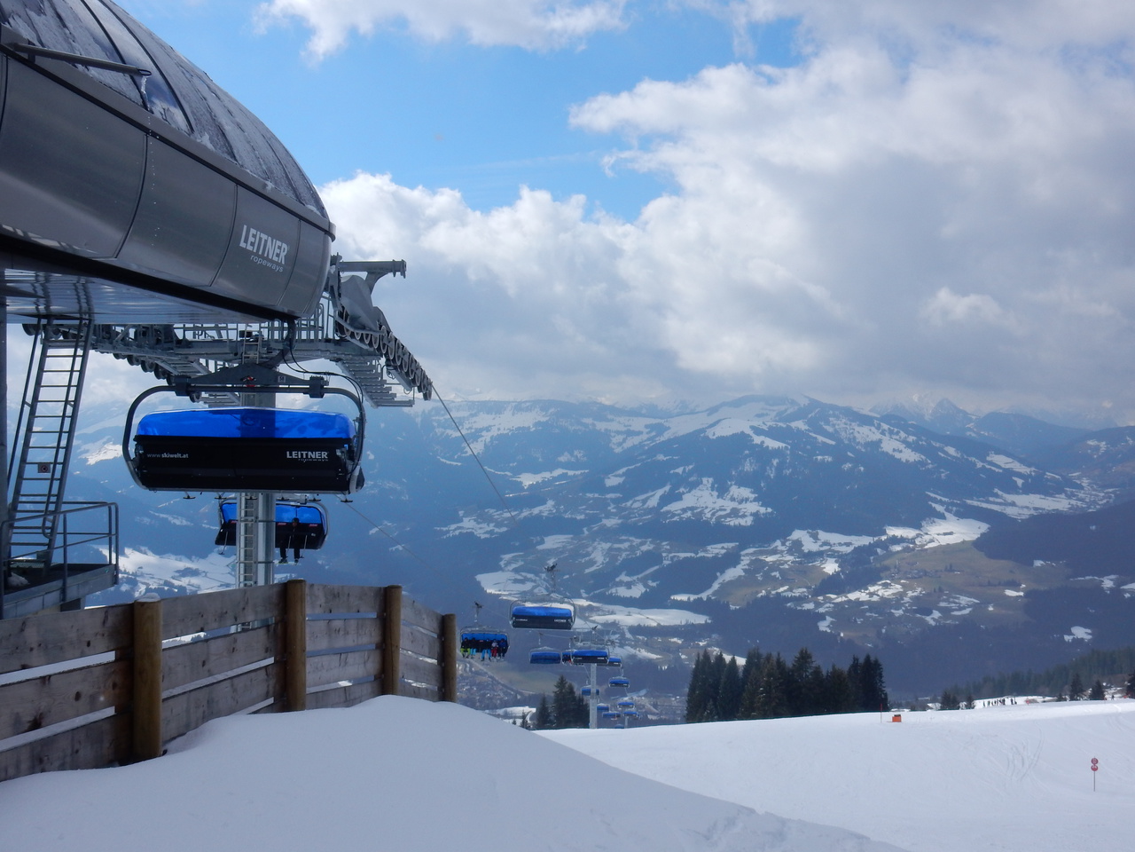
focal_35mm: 36
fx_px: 1180
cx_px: 568
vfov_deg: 39.7
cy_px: 426
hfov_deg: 51.4
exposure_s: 1/2000
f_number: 4.5
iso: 125
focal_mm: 6.4
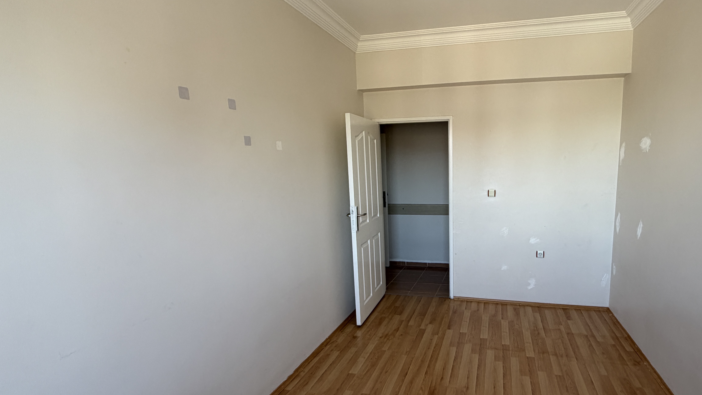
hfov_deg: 88.1
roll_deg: +1.1
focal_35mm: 19
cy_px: 216
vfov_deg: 58.2
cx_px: 431
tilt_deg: -8.7
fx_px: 354
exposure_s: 1/121
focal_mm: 2.22
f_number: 2.2
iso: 125
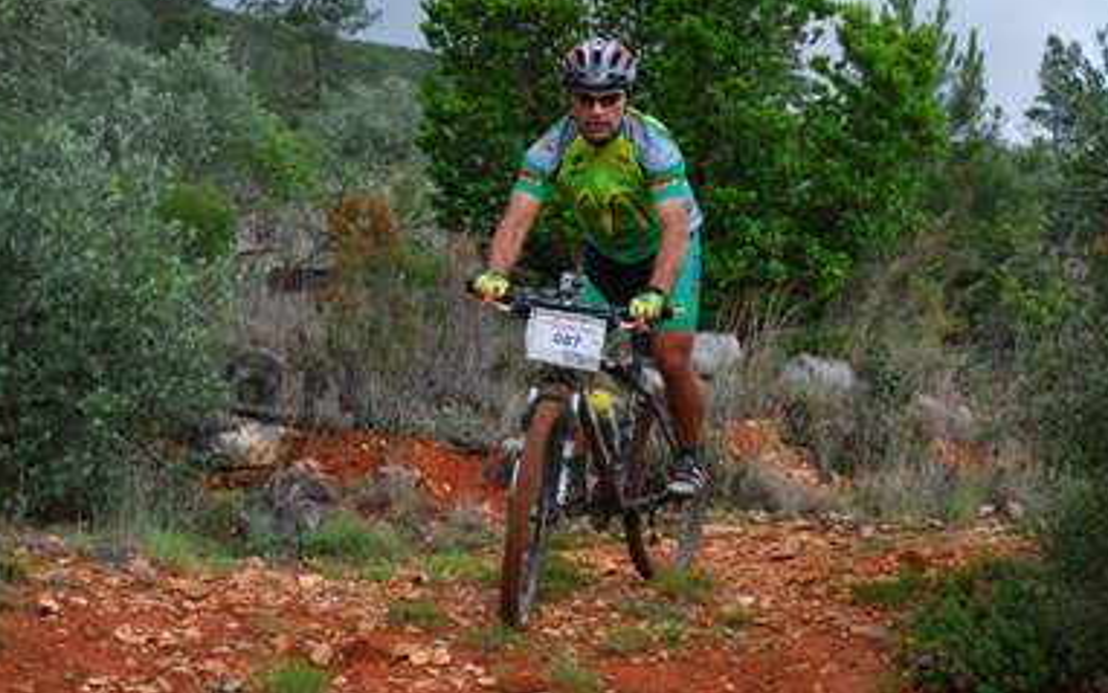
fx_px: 2386
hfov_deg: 26.1
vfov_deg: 16.5
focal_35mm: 79
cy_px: 365
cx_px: 574
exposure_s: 1/400
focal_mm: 44
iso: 320
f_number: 4.5
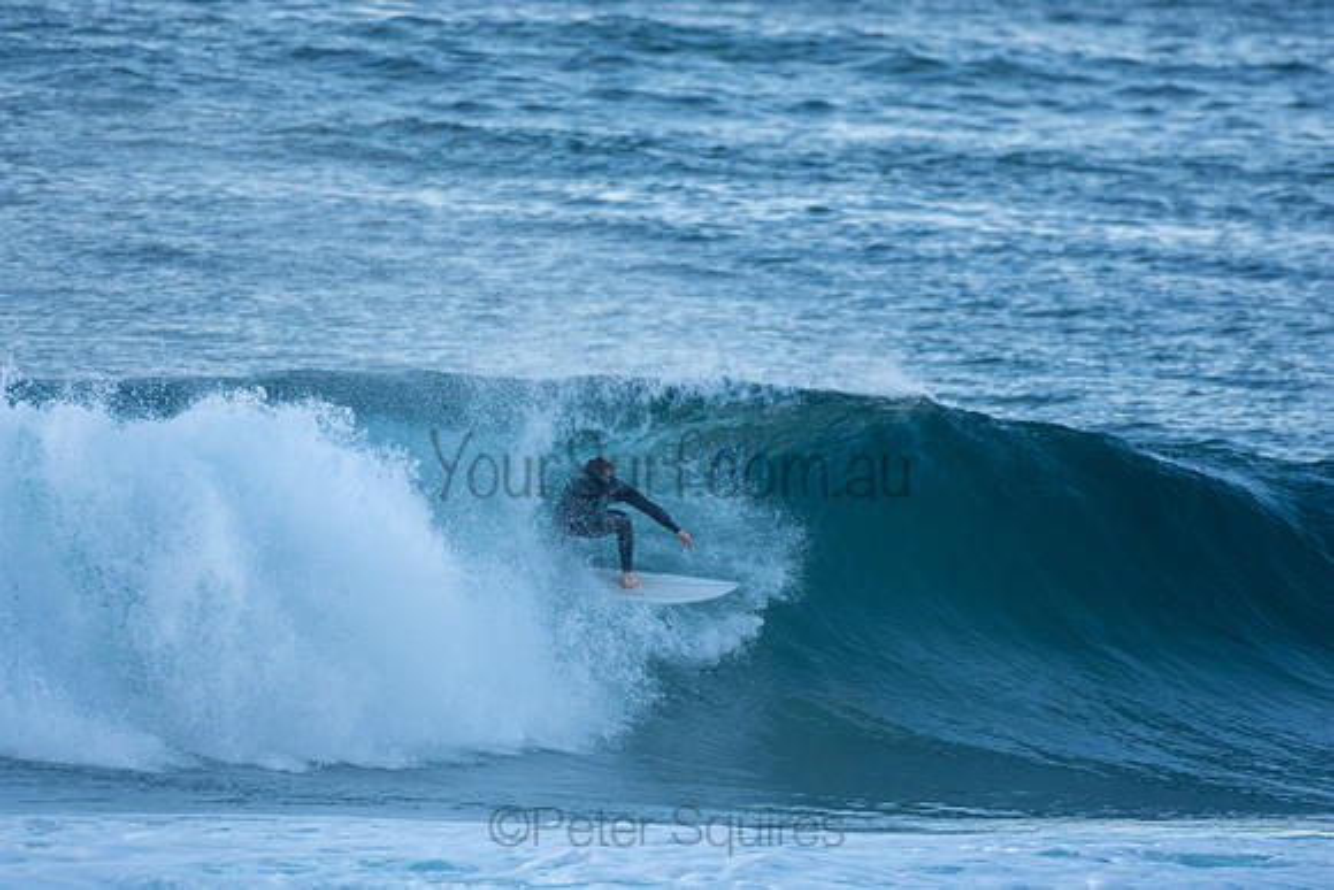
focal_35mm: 750
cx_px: 667
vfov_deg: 1.8
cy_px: 445
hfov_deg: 2.7
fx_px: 27797
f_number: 5.6
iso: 280
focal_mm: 500
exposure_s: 1/400
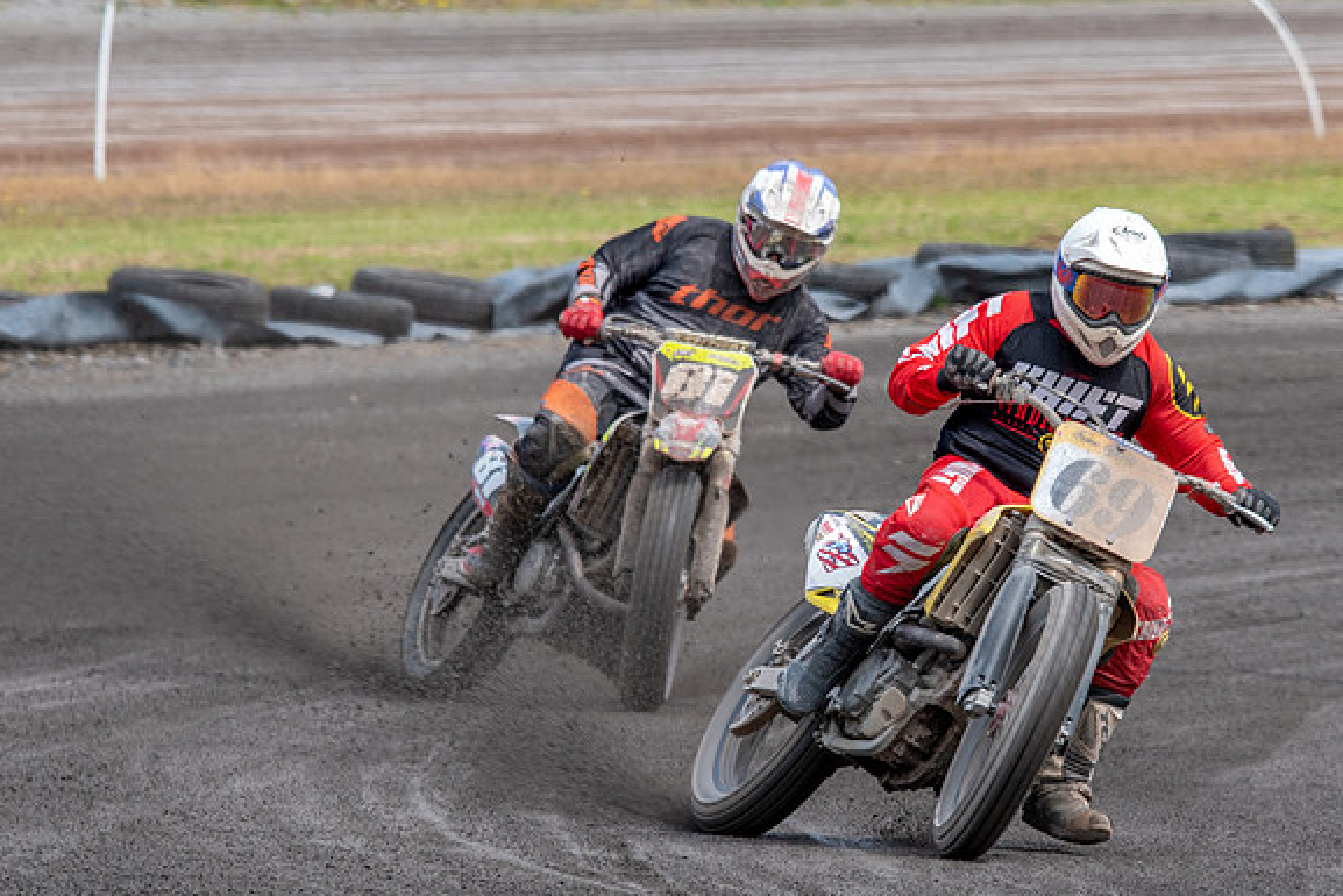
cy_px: 499
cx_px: 905
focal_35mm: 815
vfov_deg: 1.7
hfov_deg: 2.5
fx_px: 30410
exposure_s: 1/320
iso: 200
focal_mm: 440
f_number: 8
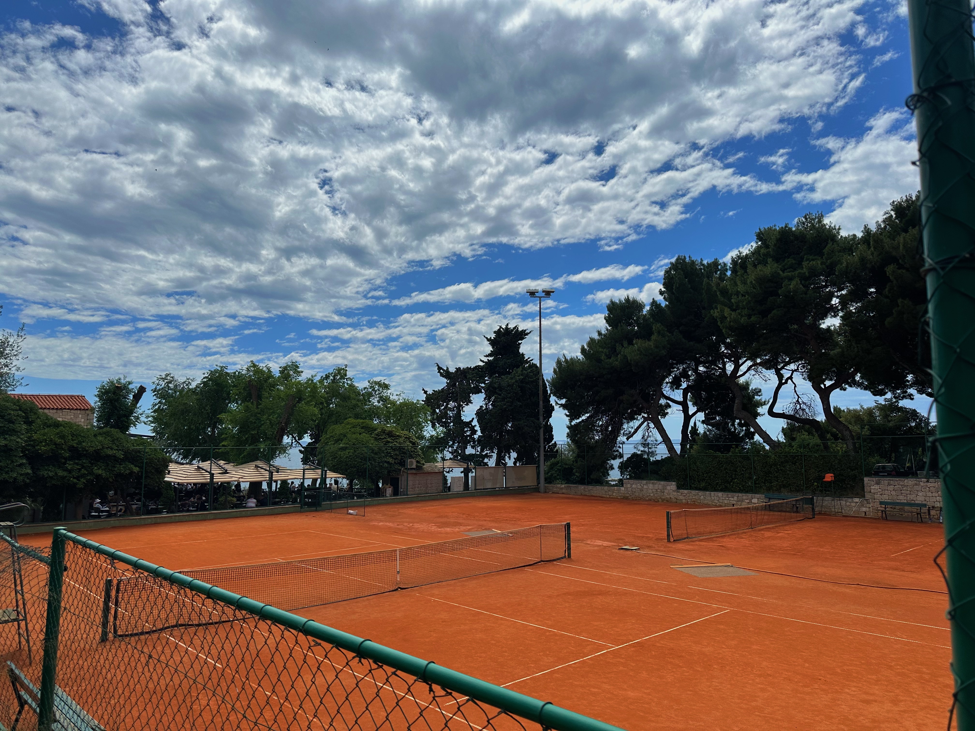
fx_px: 676
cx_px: 488
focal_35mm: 24
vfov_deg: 56.8
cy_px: 366
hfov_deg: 71.6
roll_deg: -0.2
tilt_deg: +7.1
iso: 80
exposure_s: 1/12048
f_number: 1.78
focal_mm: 6.86
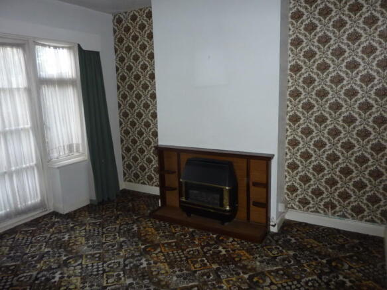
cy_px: 145
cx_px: 194
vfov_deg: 54.9
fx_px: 279
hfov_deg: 69.4
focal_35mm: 25
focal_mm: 4.1
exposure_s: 1/30
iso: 160
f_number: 3.3
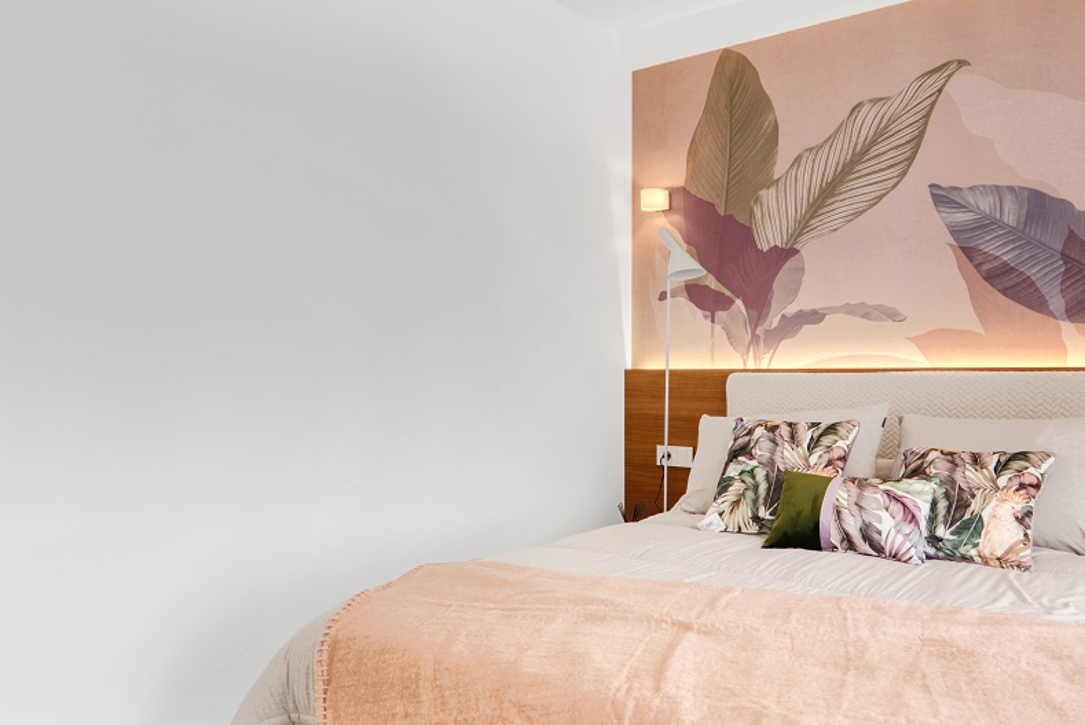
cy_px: 384
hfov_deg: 63.6
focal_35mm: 29
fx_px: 874
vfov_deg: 45.0
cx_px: 576
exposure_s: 1/40
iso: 100
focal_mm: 19
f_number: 10
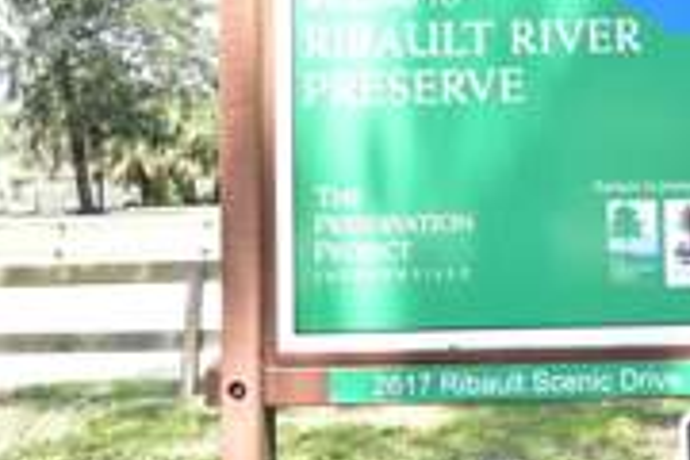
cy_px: 58
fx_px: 1227
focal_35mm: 64
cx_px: 540
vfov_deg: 20.9
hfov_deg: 30.7
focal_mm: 16
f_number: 5.3
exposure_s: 1/40
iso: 100
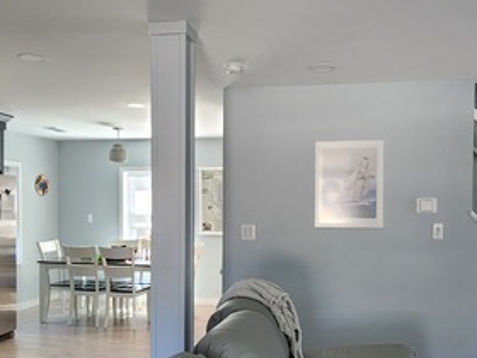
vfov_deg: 45.2
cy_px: 217
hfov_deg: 58.3
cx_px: 253
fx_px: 427
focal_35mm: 31
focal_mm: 2.2
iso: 320
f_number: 2.2
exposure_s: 1/60
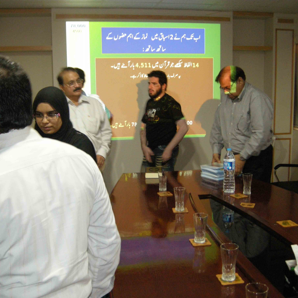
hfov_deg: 40.0
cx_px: 155
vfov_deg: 40.0
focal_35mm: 42
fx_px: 409
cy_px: 151
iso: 400
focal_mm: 7.5
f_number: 2.7
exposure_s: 1/14.6
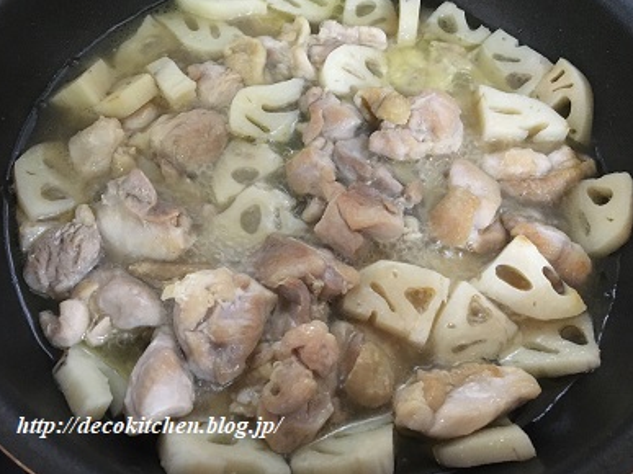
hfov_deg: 60.0
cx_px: 319
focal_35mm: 30
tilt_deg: -60.7
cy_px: 232
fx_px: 548
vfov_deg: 46.8
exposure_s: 1/15
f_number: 2.2
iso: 250
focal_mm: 4.15
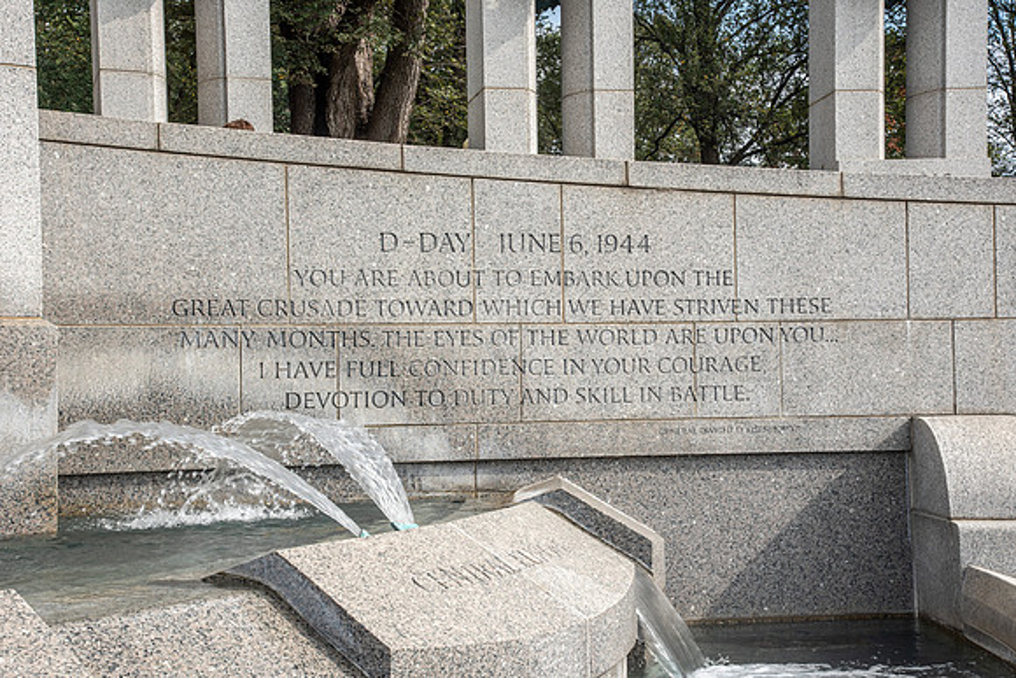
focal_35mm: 58
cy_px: 339
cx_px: 508
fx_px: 1637
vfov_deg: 23.4
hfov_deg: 34.5
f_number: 13
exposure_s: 1/160
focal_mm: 58
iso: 125
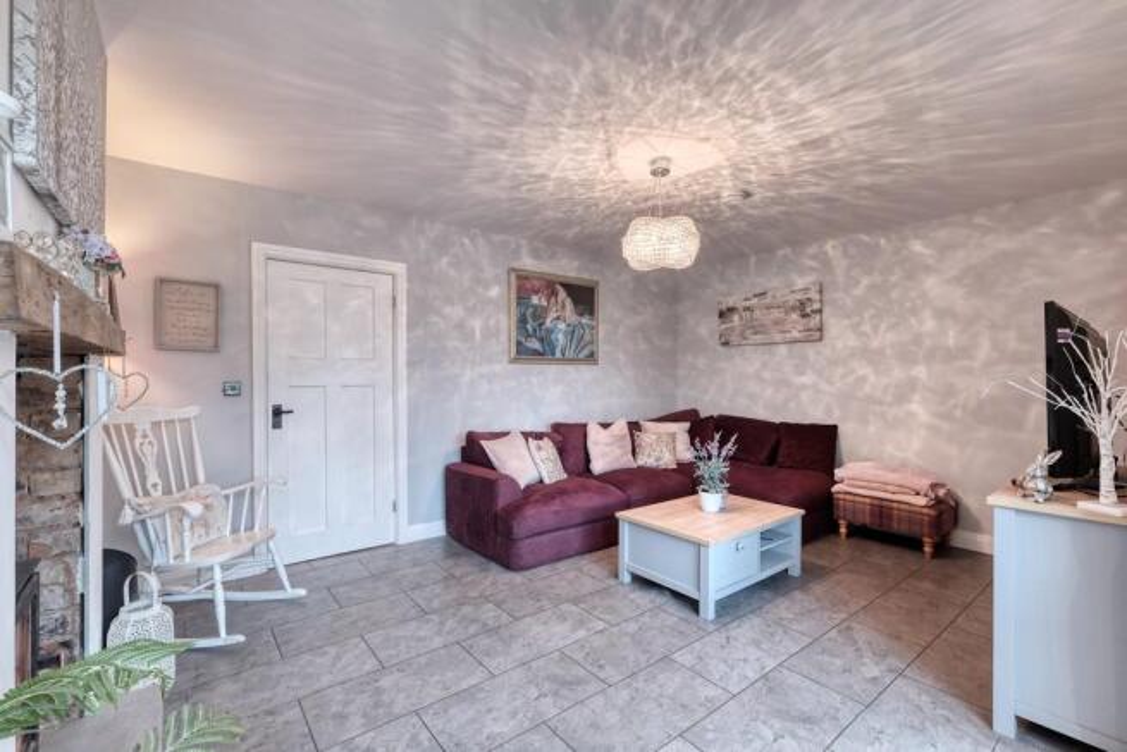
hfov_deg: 100.4
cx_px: 564
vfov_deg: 77.4
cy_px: 376
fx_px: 470
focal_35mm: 15
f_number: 8
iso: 250
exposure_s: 1/3
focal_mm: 10
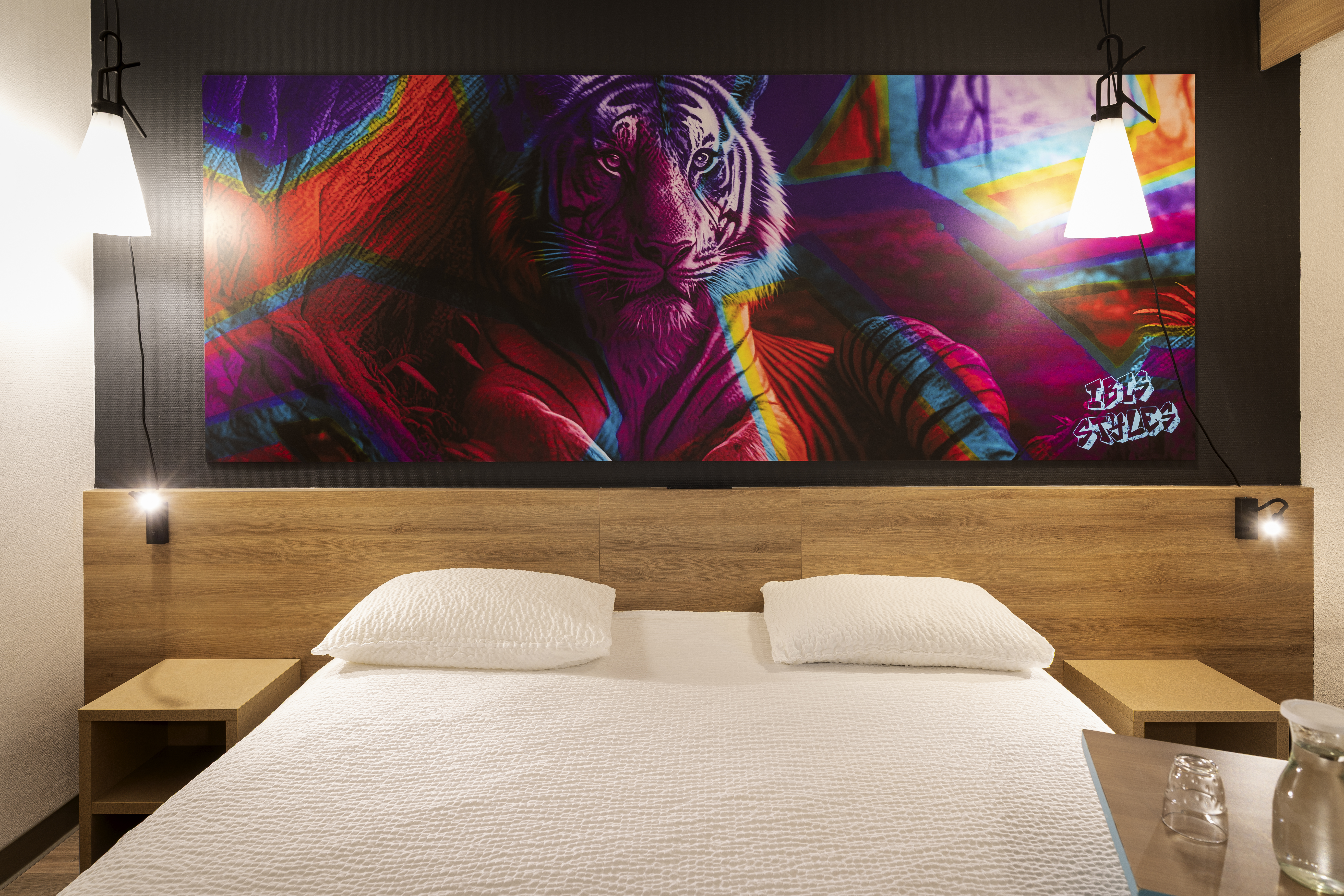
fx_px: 784
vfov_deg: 59.5
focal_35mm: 21
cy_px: 448
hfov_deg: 81.2
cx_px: 672
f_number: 5.6
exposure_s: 1
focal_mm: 21
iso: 50
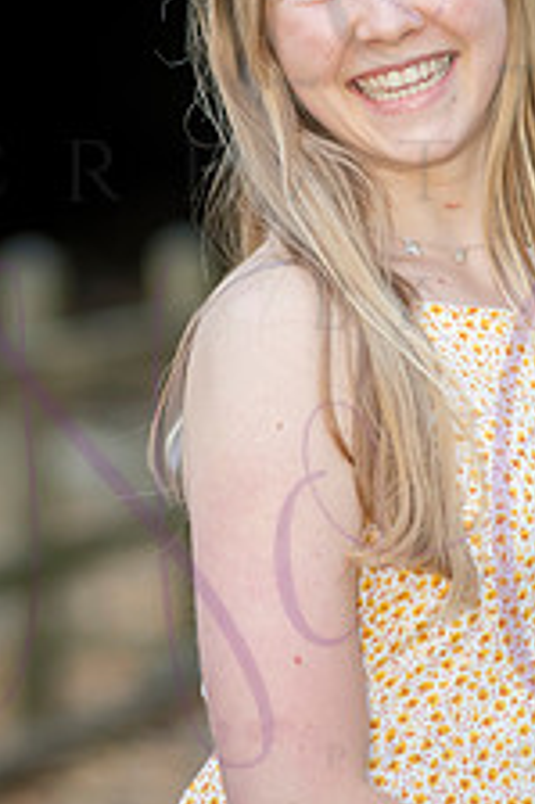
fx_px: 5380
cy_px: 298
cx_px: 420
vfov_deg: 8.5
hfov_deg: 5.7
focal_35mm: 241
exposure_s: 1/250
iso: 800
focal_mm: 120
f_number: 4
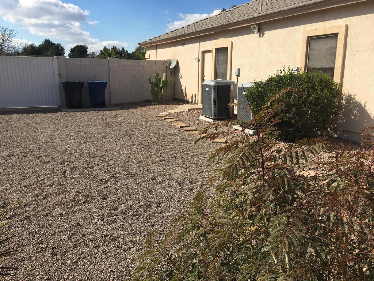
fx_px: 313
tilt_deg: -10.7
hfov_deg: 61.7
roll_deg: -0.7
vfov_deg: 48.2
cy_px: 140
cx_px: 187
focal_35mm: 29
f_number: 2.2
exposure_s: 1/2481
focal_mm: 4.15
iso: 25
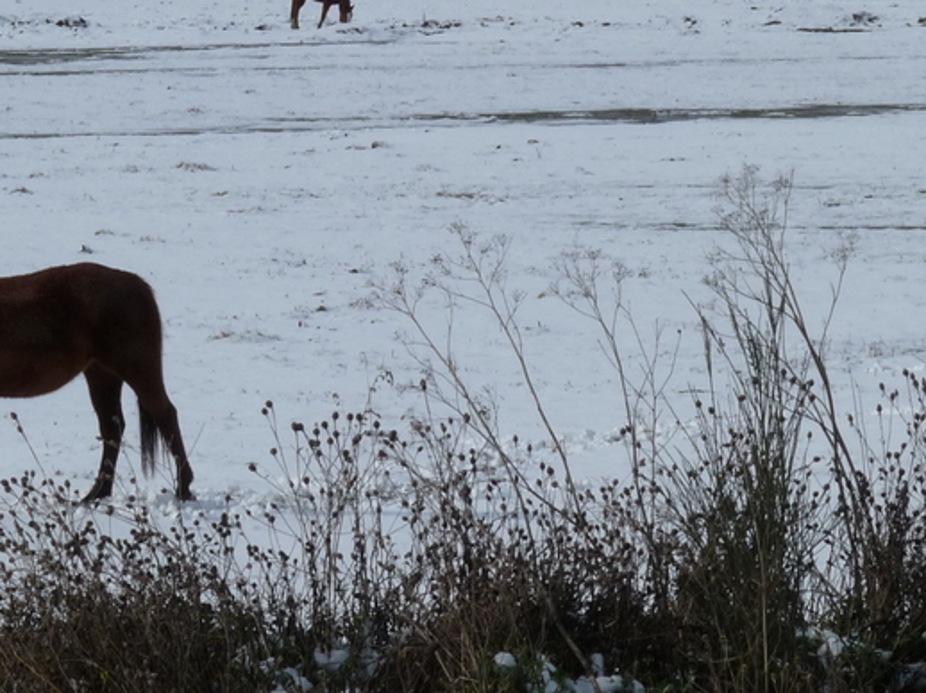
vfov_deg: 3.3
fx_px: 11899
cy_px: -127
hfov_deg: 4.5
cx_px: 440
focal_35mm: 445
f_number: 8
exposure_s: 1/400
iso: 100
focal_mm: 32
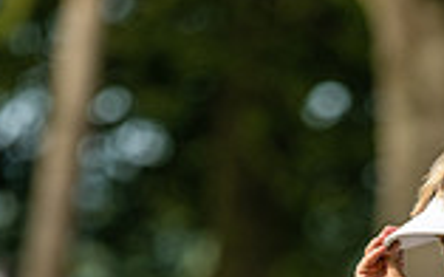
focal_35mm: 1317
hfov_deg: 1.6
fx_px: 15931
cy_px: 509
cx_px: 382
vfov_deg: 1.0
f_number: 4
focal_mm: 300
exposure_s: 1/500
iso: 100
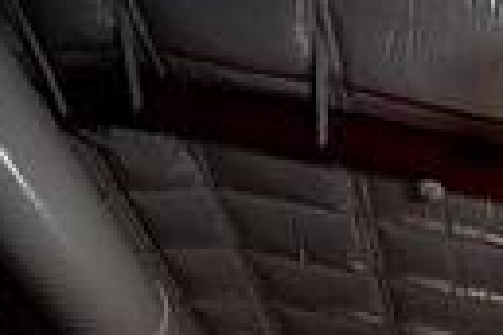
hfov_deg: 26.5
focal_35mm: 70
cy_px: 814
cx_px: 558
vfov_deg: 13.7
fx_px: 978
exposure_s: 1/250
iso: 100
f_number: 4
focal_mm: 20
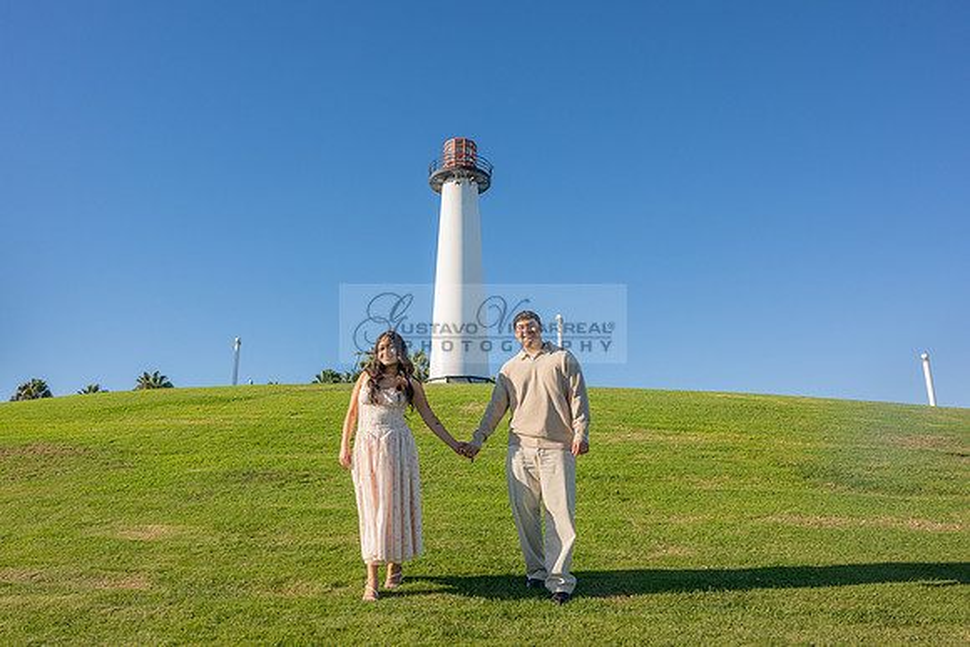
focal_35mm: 27
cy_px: 304
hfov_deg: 66.4
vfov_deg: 47.2
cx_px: 456
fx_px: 741
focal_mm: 24
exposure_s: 1/640
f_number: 9
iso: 200
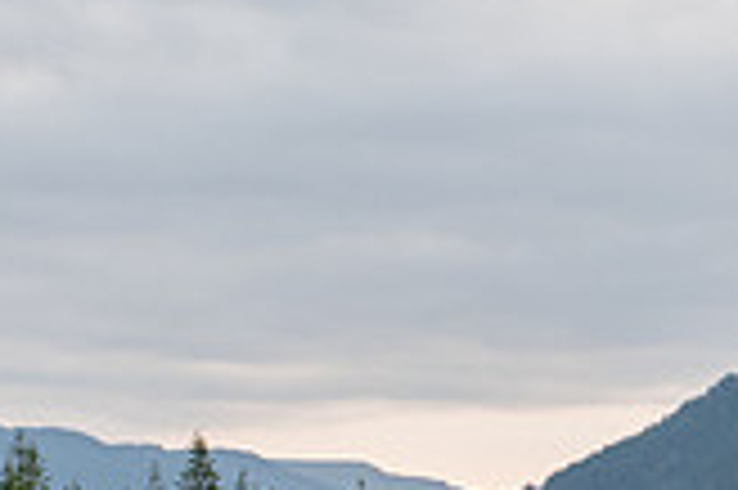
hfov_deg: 13.4
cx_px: 706
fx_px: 3113
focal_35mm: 152
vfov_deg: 9.0
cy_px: 477
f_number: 8
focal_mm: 29
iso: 400
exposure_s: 1/20
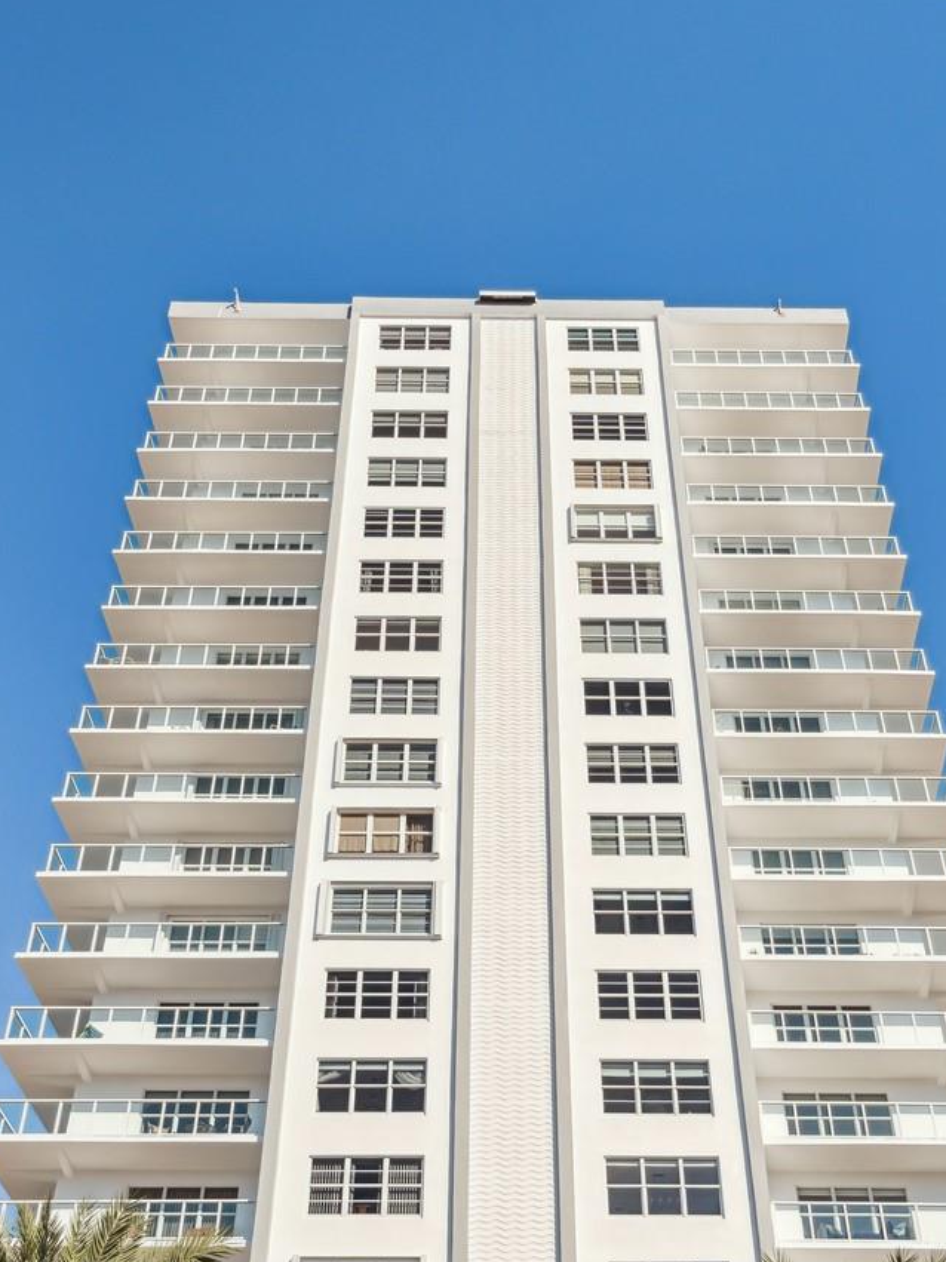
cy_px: 765
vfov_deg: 48.6
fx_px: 1385
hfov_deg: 37.7
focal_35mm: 38
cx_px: 500
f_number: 8
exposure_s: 1/2000
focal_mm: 31
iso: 250
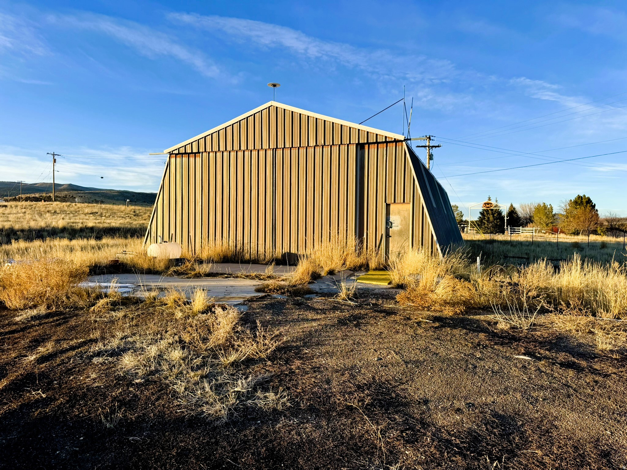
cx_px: 314
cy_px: 235
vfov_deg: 56.8
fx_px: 435
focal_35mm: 24
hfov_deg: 71.6
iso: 80
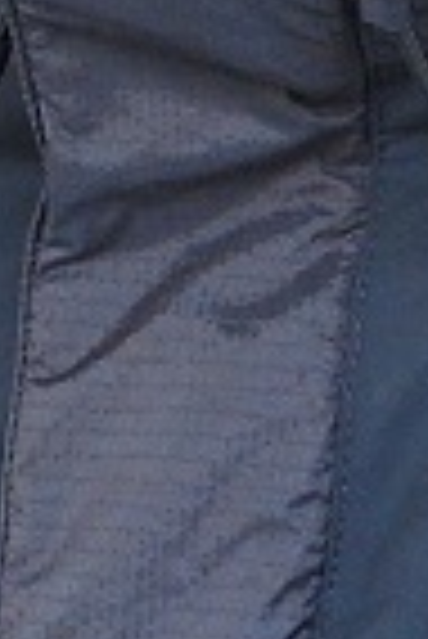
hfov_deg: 9.2
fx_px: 2668
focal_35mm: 150
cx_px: 306
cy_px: -382
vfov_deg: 12.8
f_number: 3.2
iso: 800
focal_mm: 5.6
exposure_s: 1/400
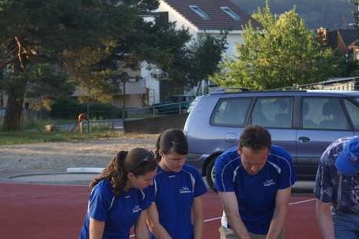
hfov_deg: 16.4
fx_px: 1247
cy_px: 140
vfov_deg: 11.0
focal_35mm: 125
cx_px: 168
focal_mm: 70
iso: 400
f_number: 5.6
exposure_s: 1/250
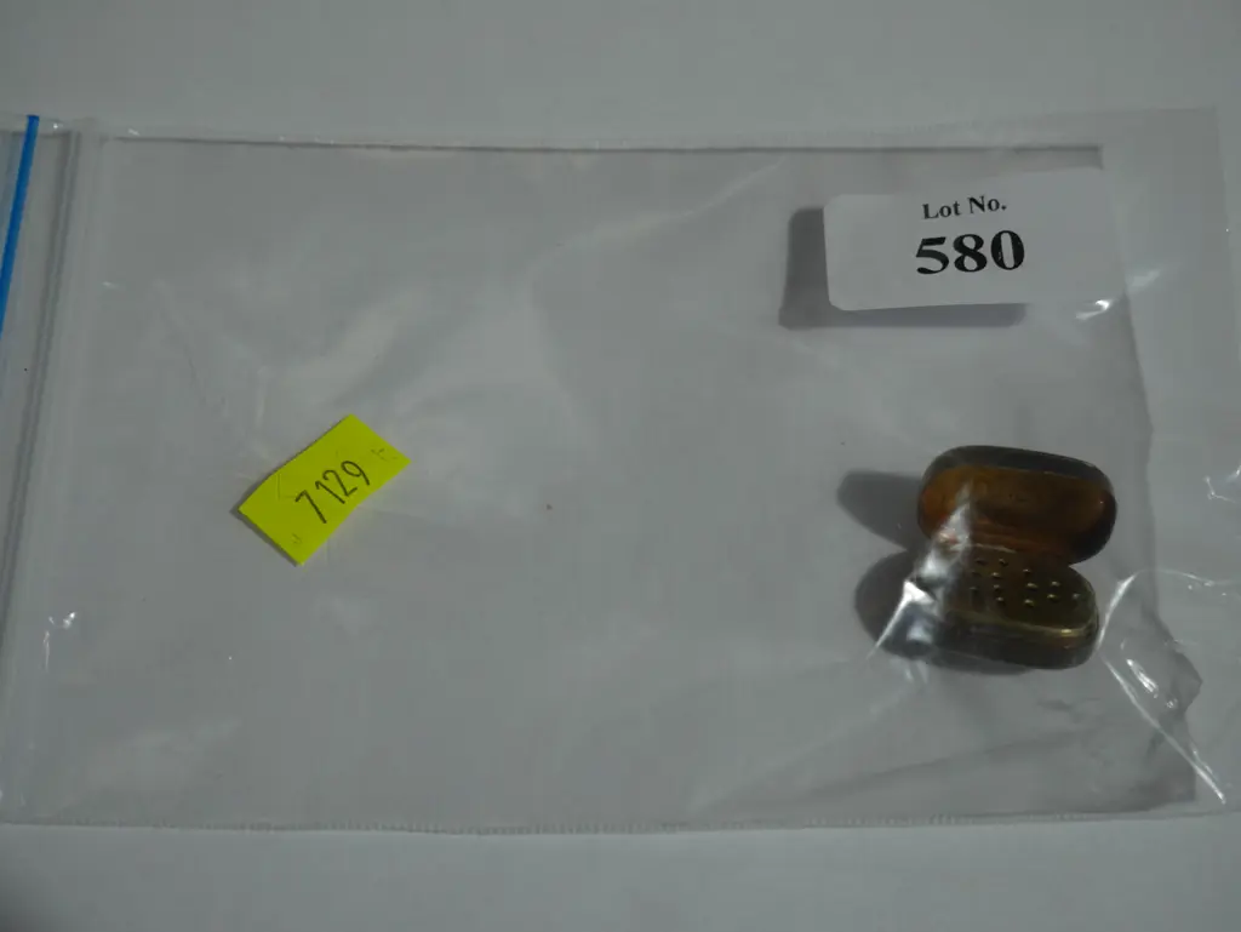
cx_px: 620
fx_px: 1865
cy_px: 466
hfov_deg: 36.8
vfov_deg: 28.1
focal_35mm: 52
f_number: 5.3
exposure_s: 1/80
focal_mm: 26
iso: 200
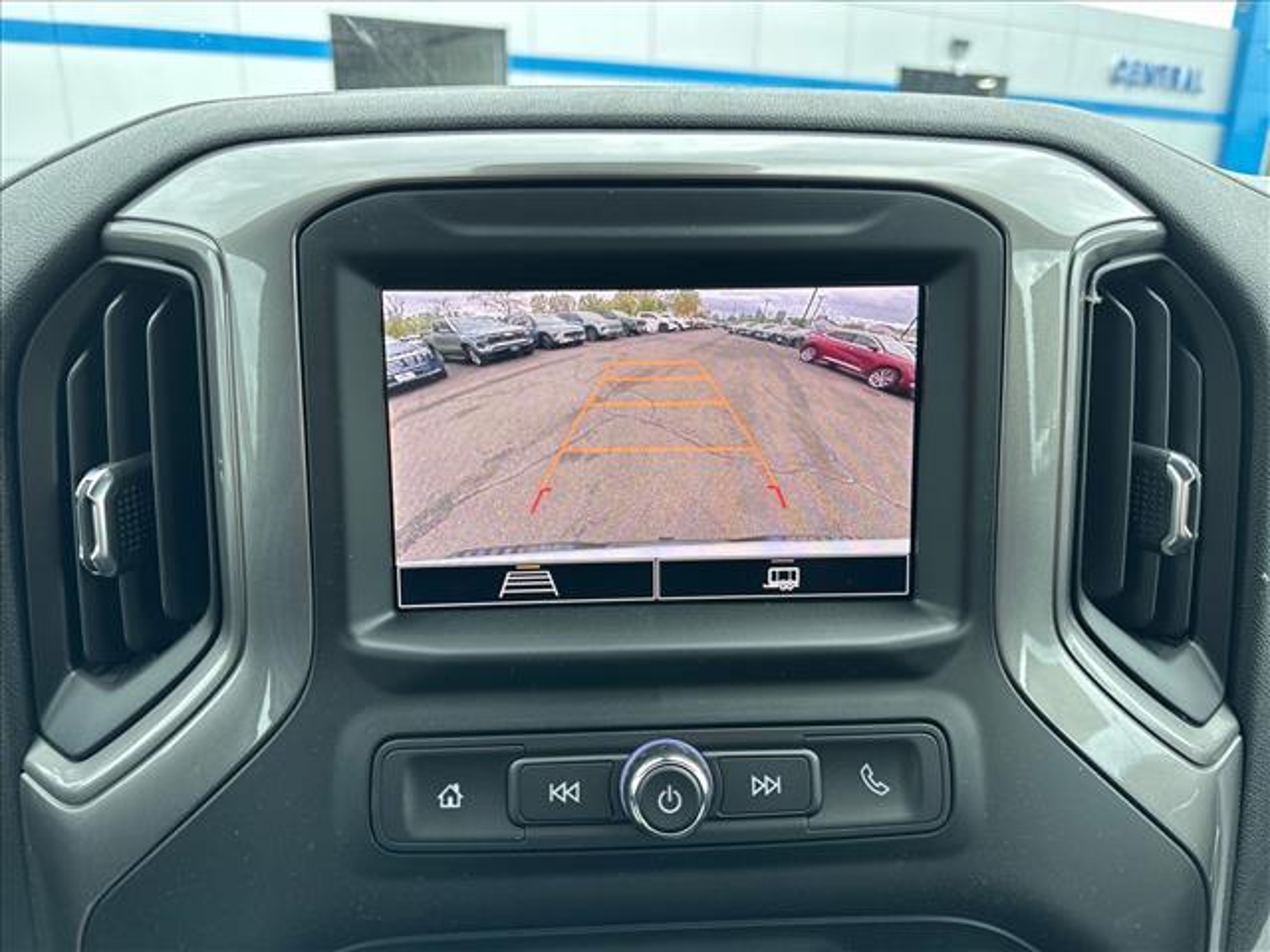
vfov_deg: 56.8
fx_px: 881
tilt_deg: -17.4
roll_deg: -0.9
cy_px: 476
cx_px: 635
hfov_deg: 71.6
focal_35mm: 24
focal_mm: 6.86
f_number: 1.78
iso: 160
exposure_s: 1/121
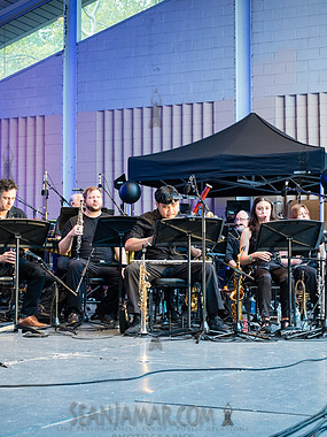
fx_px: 819
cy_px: 219
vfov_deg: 29.8
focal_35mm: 65
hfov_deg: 22.6
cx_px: 155
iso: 1600
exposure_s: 1/25
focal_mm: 44
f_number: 6.3
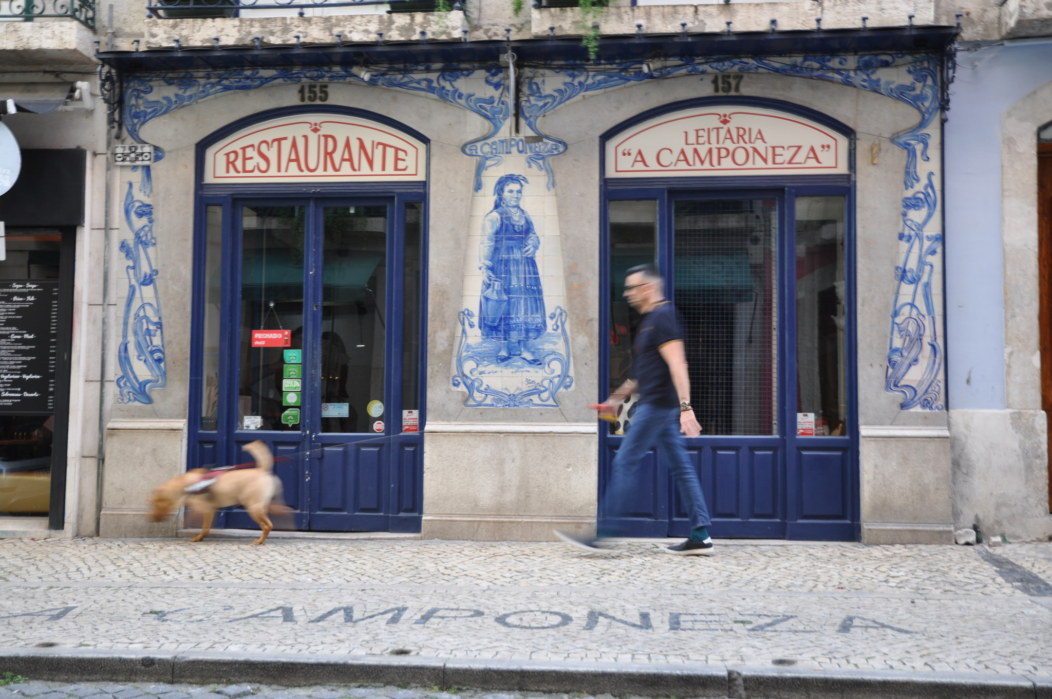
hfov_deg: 51.3
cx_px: 526
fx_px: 1094
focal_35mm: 38
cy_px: 350
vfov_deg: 35.4
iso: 200
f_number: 4.5
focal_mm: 25
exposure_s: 1/15
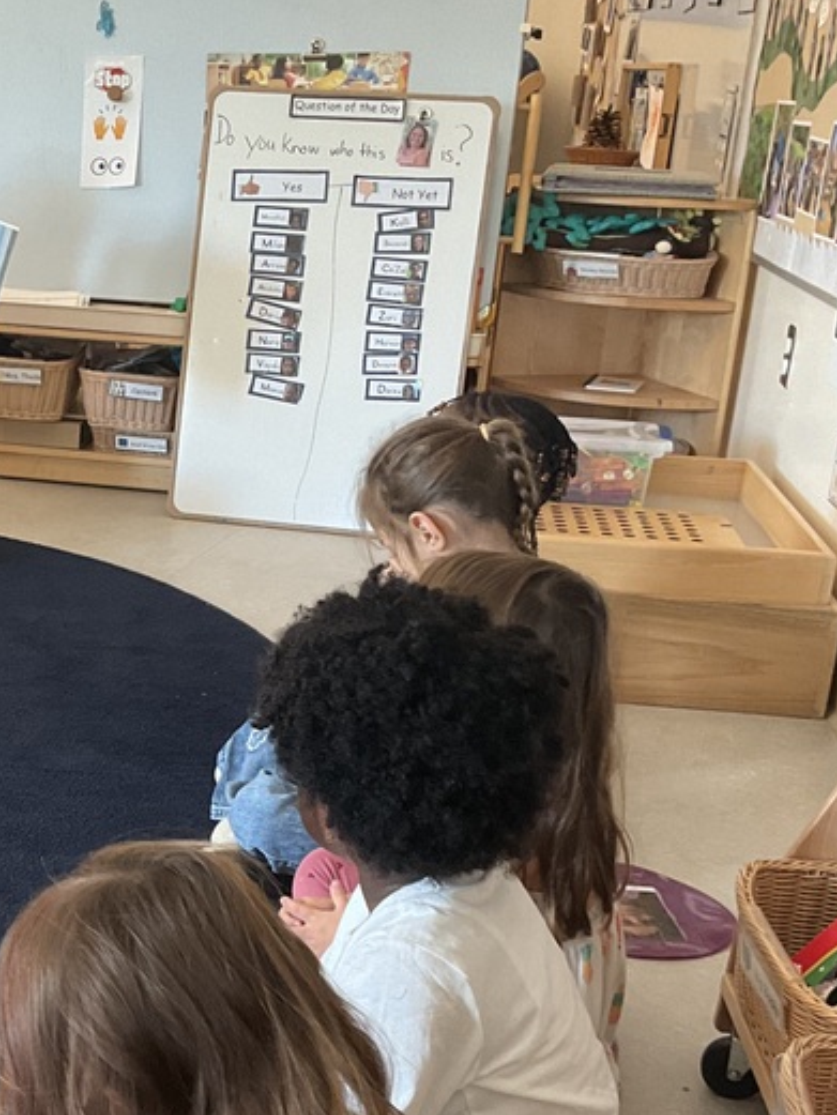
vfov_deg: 33.5
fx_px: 1837
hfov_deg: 24.8
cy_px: 747
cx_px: 60
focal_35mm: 57
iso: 125
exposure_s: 1/60
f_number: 1.8
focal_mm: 3
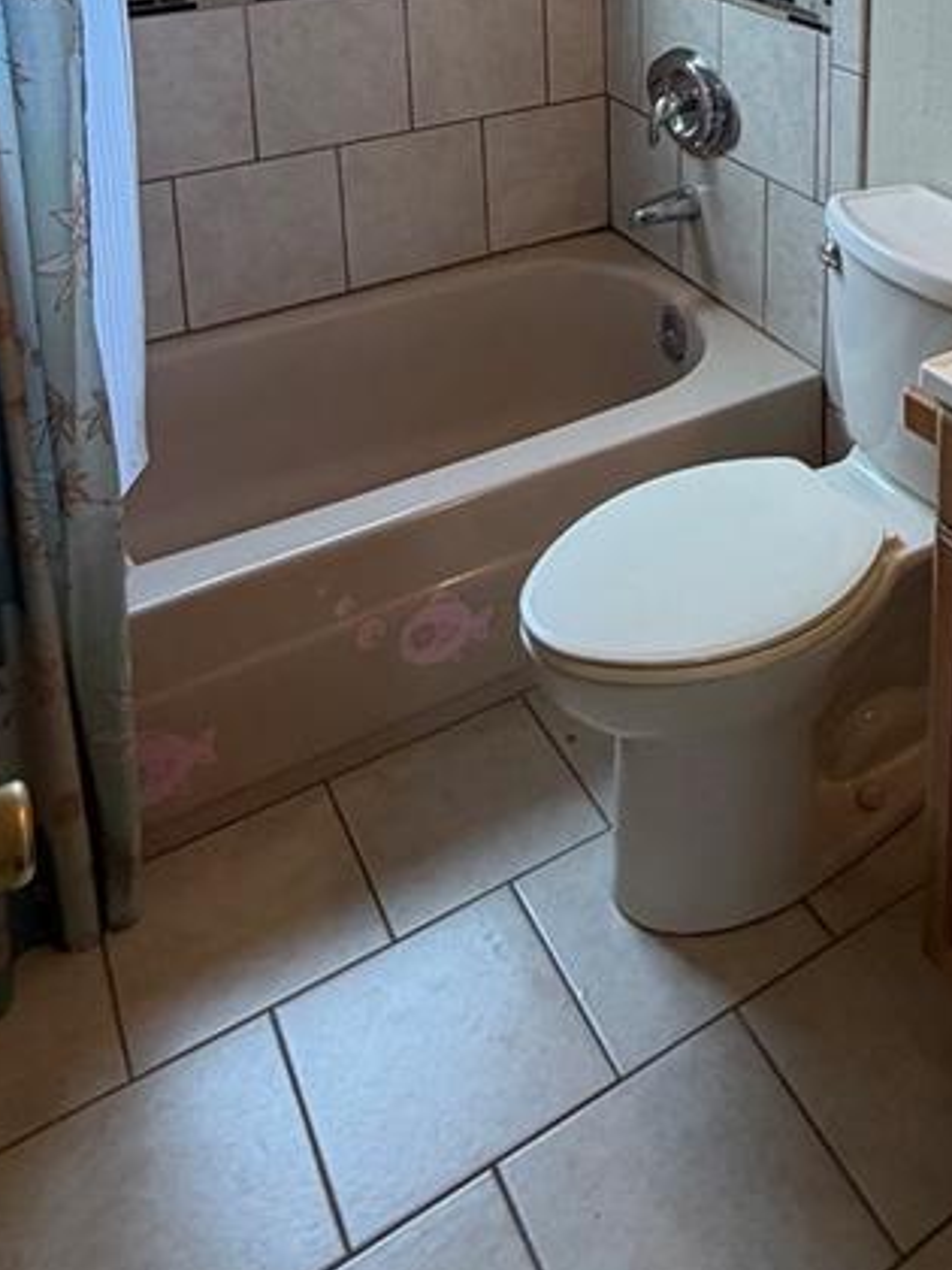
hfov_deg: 38.4
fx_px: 1320
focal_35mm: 36
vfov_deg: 43.3
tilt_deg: -9.5
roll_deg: -1.7
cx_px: 739
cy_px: -27
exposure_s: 1/60
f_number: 2.2
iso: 160
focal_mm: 2.22
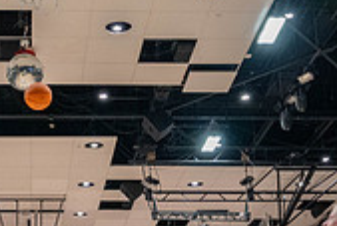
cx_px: 40
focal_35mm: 90
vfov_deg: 15.1
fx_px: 843
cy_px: 187
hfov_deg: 22.1
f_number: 3.2
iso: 6400
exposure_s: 1/320
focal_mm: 24
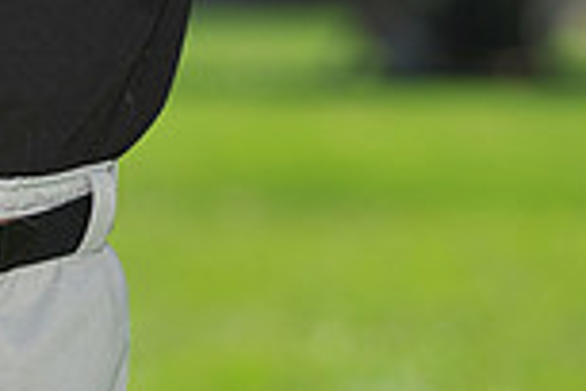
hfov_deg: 5.2
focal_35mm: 398
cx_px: -27
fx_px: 6478
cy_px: -288
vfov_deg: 3.4
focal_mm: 105
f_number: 4
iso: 200
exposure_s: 1/1250
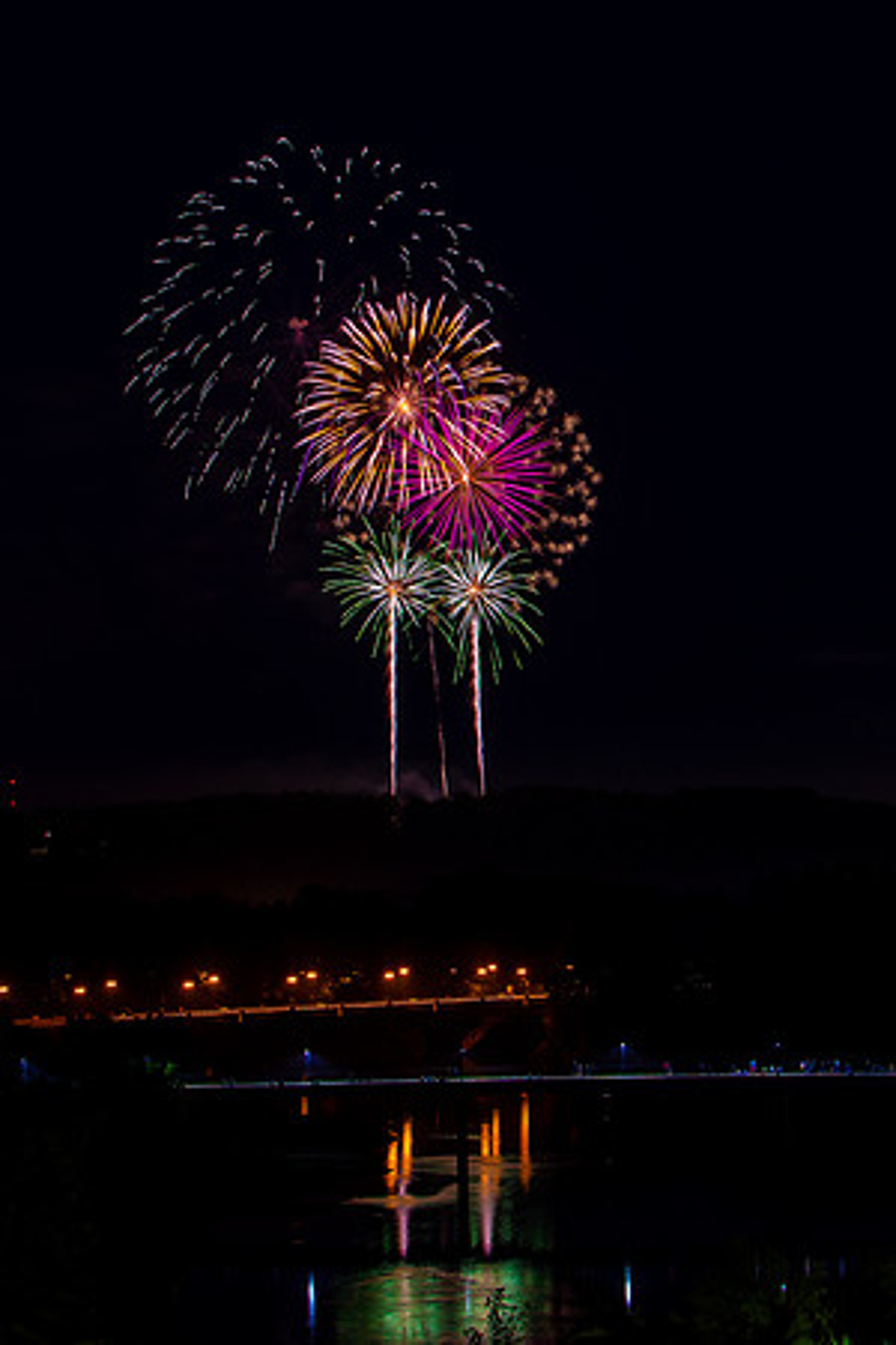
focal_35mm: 93
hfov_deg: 14.6
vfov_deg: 21.8
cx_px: 690
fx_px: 3485
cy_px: 548
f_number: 6.3
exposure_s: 10
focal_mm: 35
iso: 125
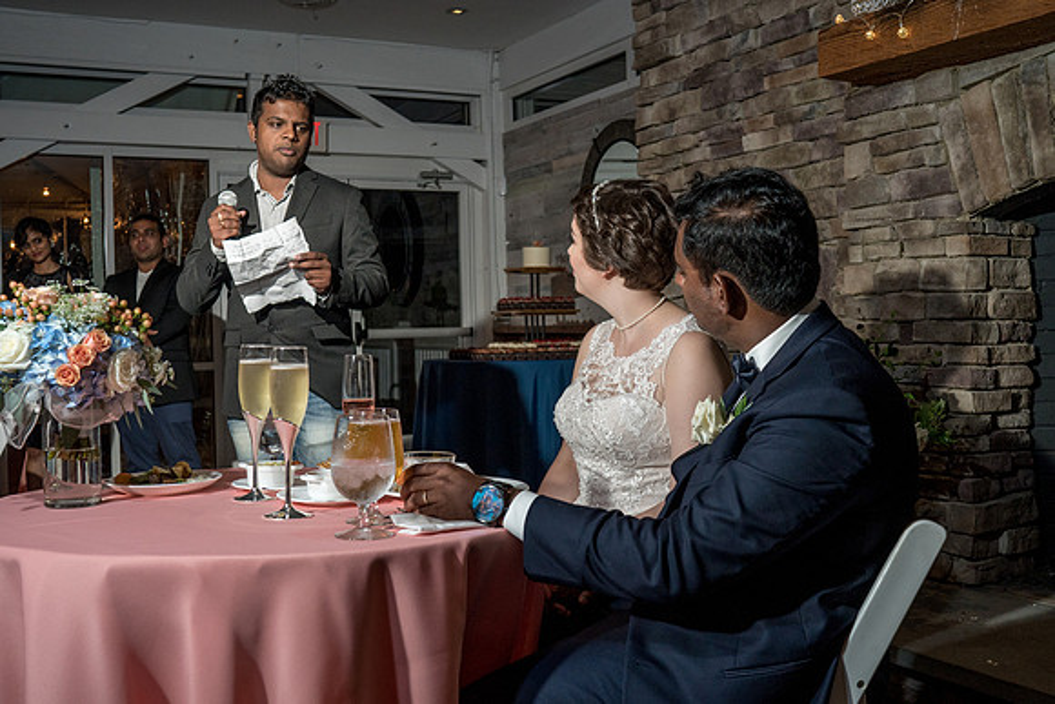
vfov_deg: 32.9
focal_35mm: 41
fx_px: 1190
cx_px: 541
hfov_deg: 47.8
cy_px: 352
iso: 800
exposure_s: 1/200
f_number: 5.6
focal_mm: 35
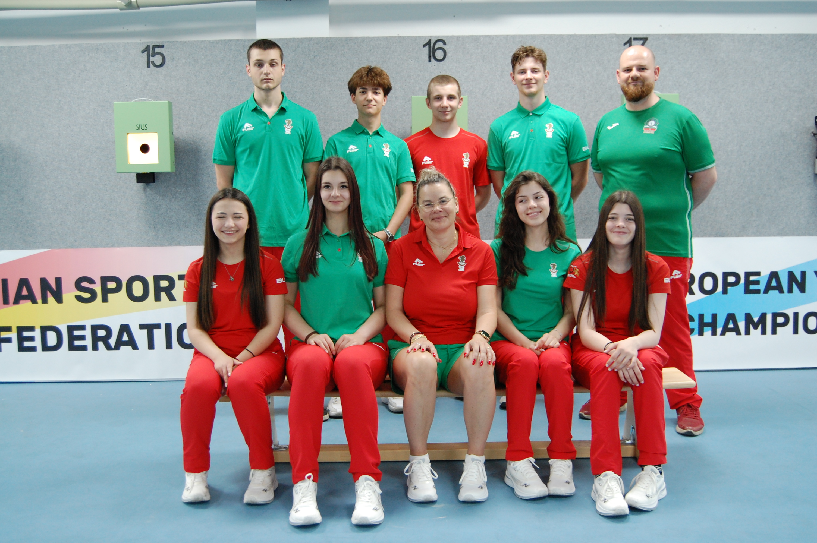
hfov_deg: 53.2
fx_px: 816
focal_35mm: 36
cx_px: 408
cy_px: 272
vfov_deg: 36.8
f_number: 4
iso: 800
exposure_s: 1/60
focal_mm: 24
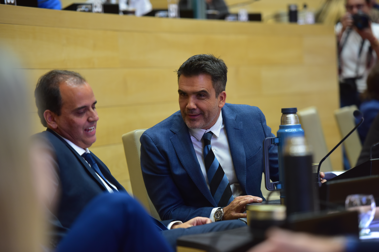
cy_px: 126
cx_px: 190
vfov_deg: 8.9
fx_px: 1632
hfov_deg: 13.2
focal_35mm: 155
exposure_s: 1/80
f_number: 2.8
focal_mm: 155
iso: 1600
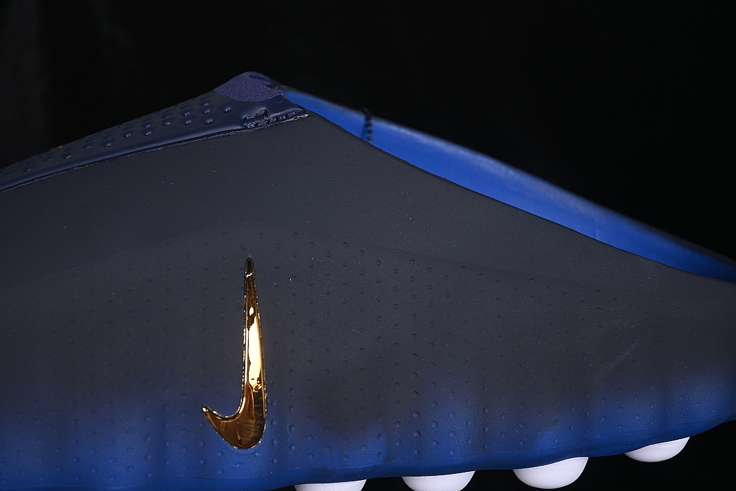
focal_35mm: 75
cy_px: 246
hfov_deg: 27.0
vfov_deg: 18.2
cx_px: 368
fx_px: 1533
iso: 160
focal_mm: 50
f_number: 6.3
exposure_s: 1/60
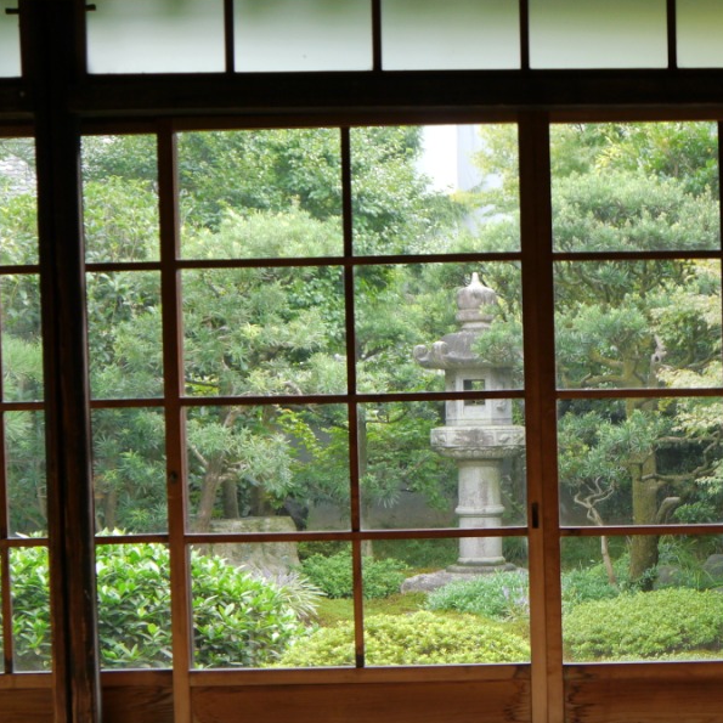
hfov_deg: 23.2
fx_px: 1725
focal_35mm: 73
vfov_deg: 23.6
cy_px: 440
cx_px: 620
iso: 200
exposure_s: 1/60
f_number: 4.5
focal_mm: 24
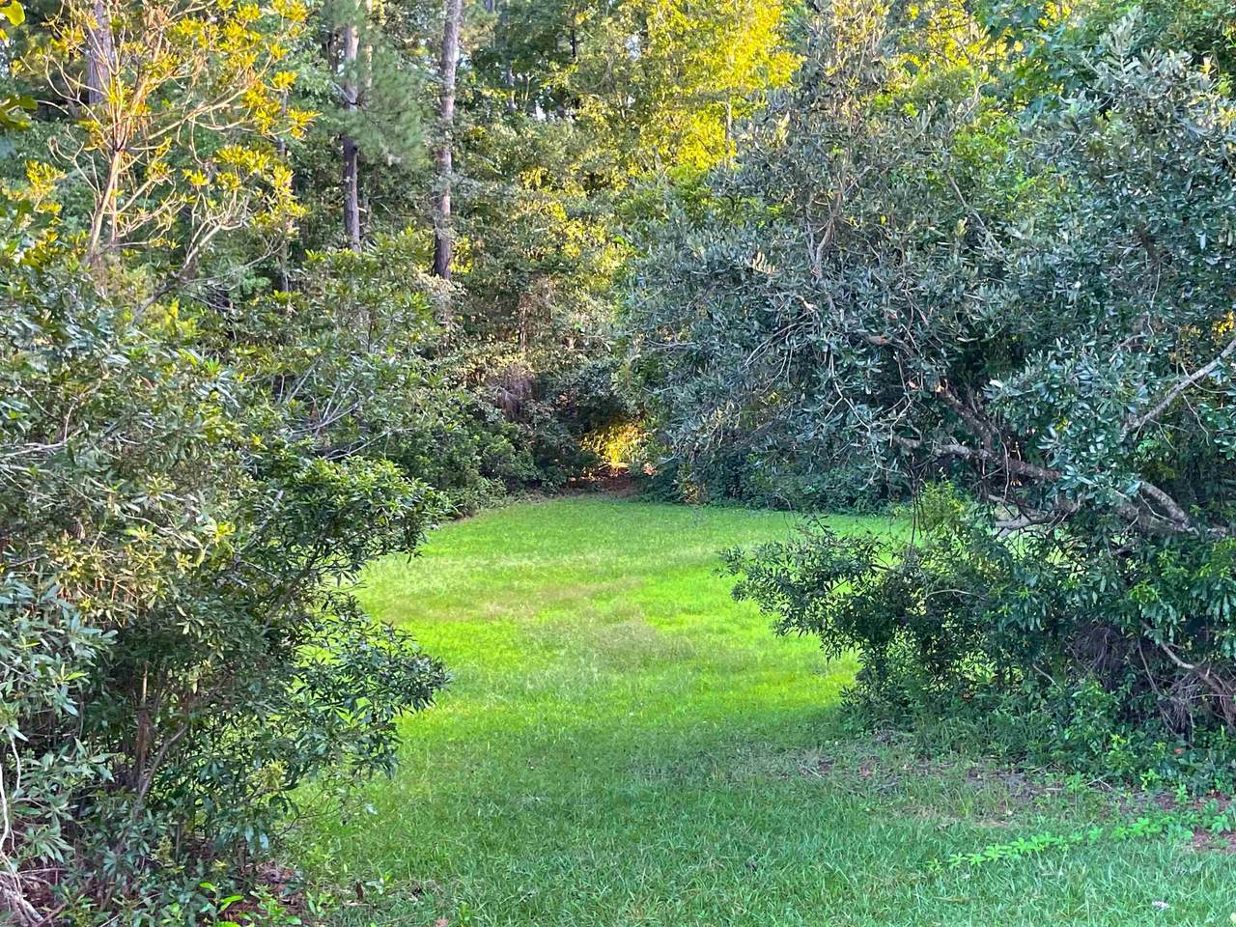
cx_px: 618
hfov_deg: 41.2
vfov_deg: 31.5
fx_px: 1642
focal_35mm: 46
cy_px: 464
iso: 80
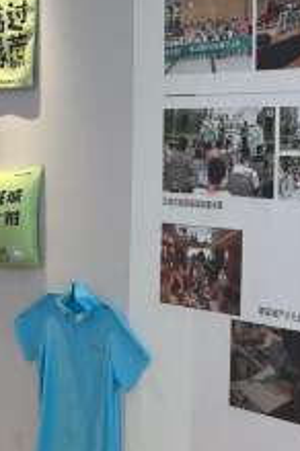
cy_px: 175
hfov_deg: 17.6
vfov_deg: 27.0
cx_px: 318
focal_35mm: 75
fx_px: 940
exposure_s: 1/50
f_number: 2
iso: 233
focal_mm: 6.98
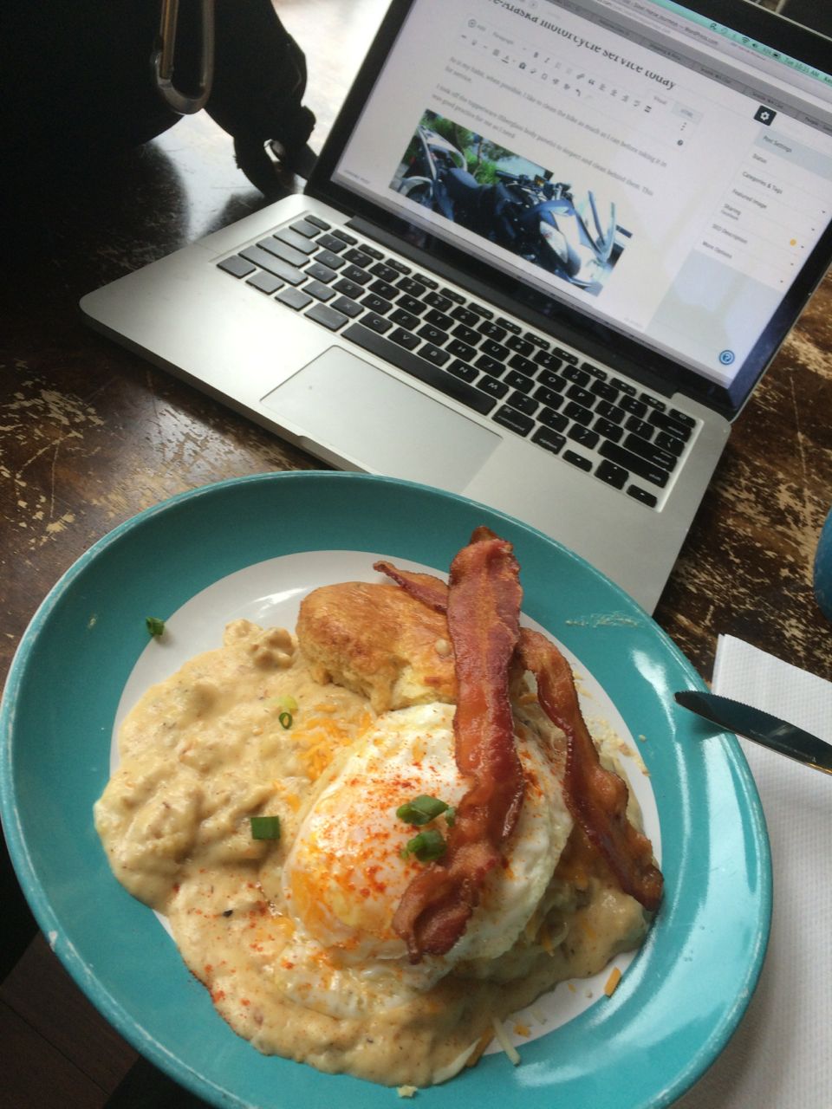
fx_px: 929
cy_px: 554
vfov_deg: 61.7
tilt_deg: -42.3
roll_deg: -22.1
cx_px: 416
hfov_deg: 48.2
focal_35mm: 29
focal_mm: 4.15
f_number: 2.2
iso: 64
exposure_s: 1/120
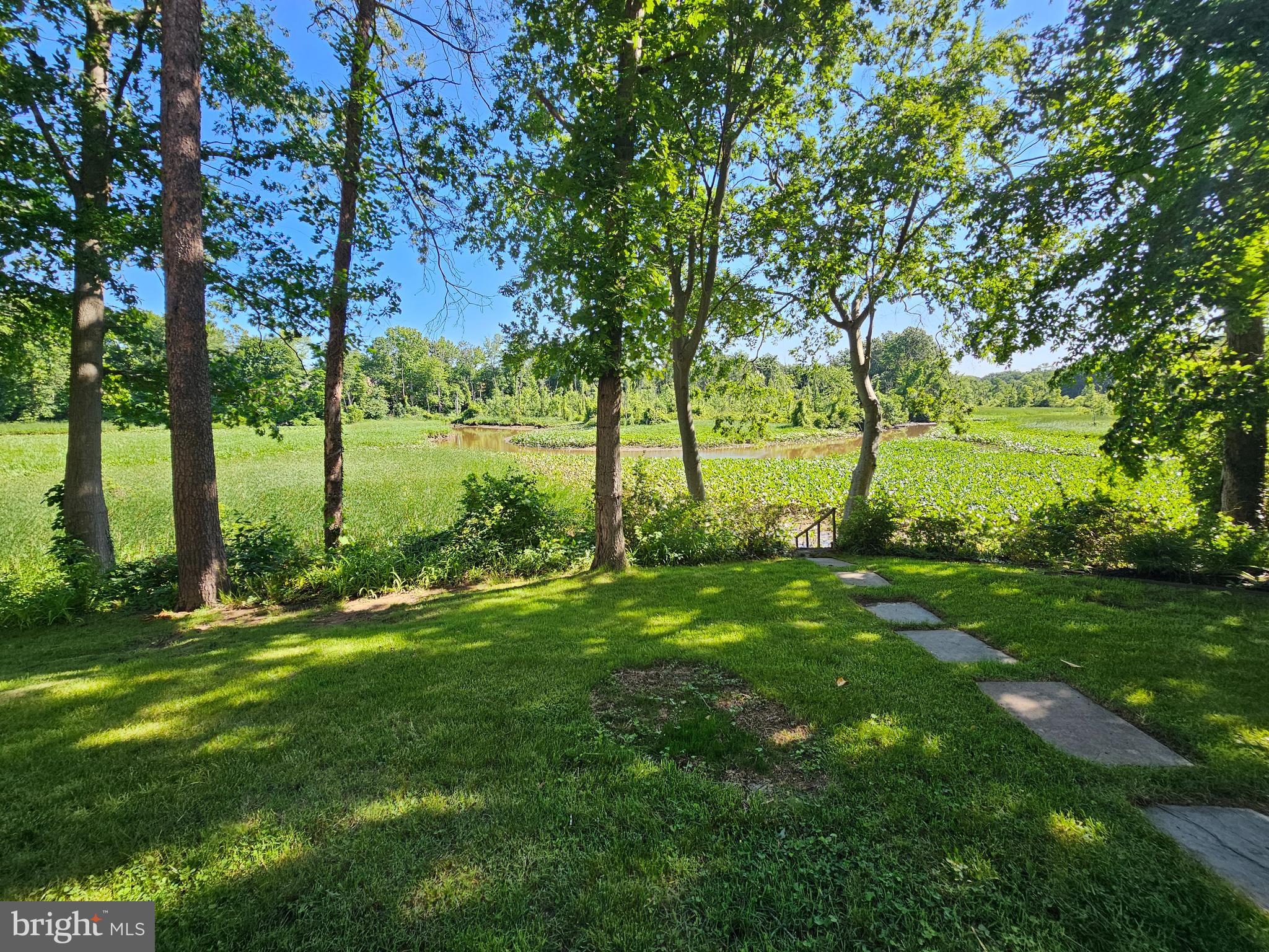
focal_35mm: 13
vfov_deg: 89.9
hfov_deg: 106.2
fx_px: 477
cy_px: 476
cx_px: 634
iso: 50
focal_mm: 2.2
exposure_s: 1/463
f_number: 2.2
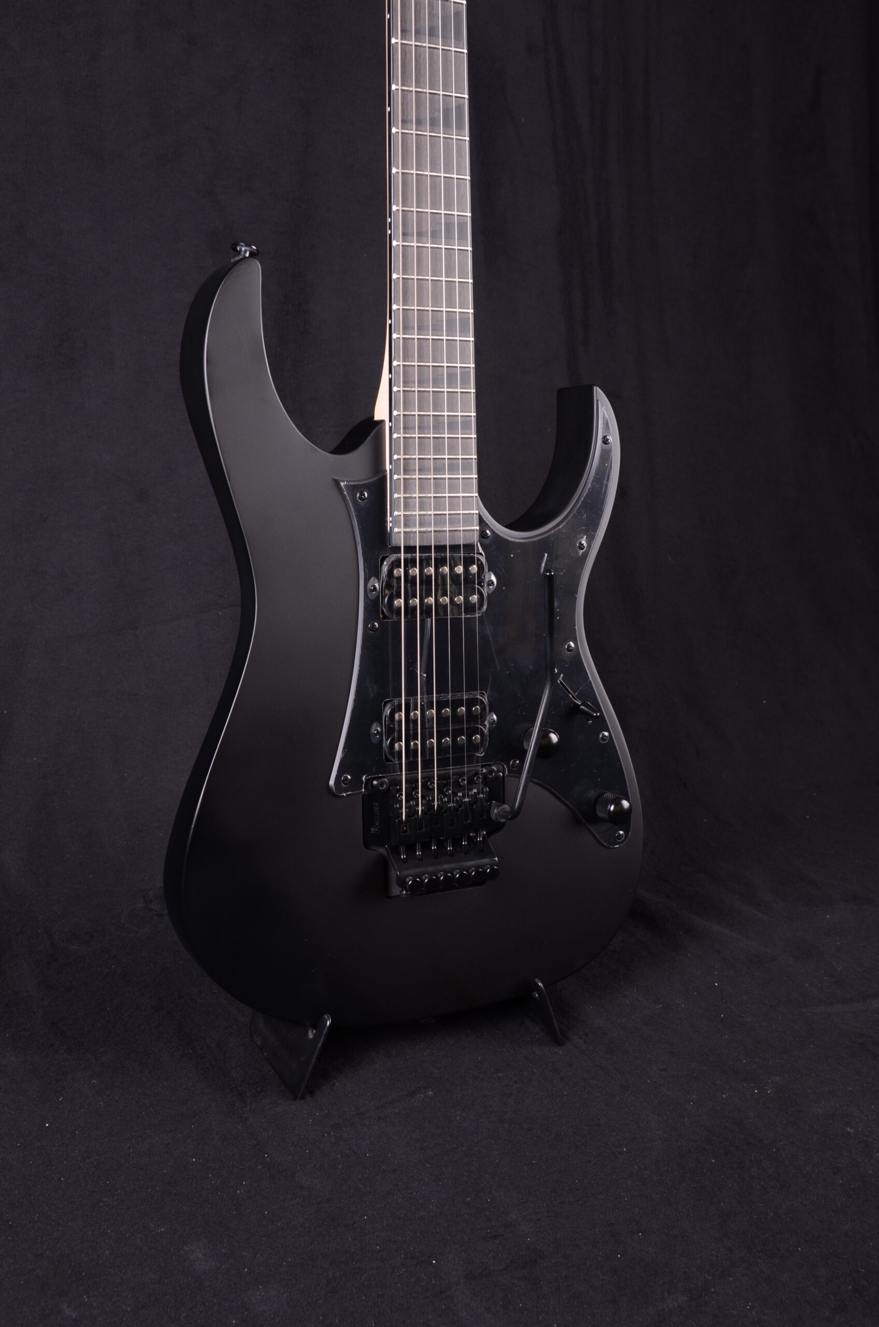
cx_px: 440
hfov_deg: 34.1
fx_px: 1434
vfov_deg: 49.6
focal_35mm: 39
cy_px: 664
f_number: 10
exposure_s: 1/200
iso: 200
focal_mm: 26
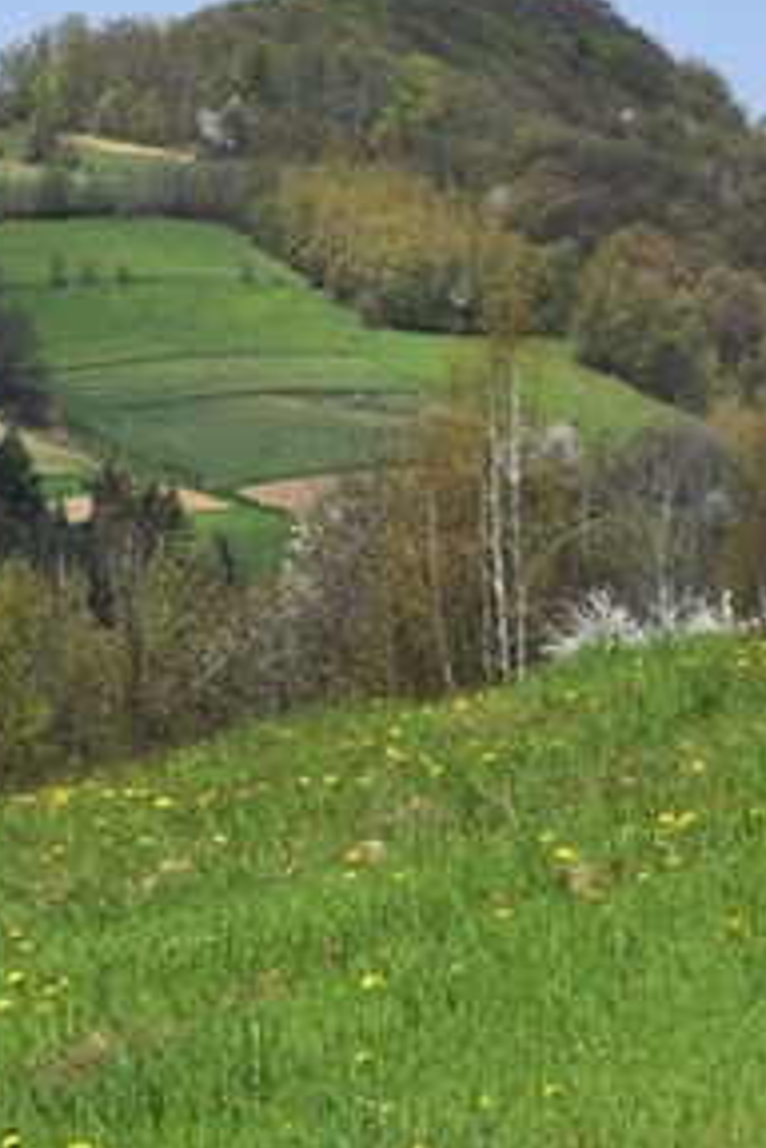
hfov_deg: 7.4
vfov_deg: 11.2
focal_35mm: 184
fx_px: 5864
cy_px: 490
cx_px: -156
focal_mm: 35
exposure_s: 1/1600
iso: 400
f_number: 6.3
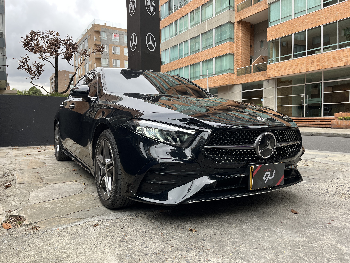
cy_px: 132
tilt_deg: -3.3
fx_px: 263
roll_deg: +0.7
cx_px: 175
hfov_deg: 67.3
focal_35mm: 26
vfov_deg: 53.1
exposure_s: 1/589
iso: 50
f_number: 1.6
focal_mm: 5.1
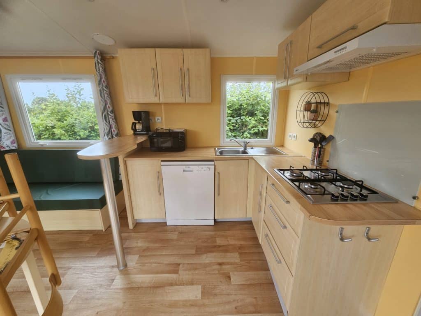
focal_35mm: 13
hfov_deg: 106.2
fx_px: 158
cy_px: 158
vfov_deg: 89.9
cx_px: 210
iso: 64
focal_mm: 2.2
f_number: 2.2
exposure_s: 1/100
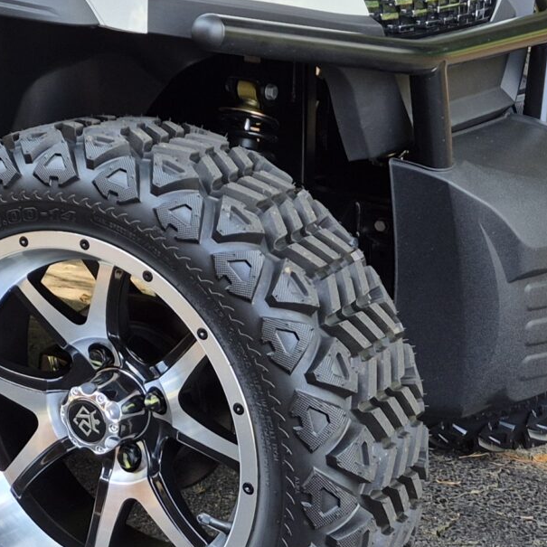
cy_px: -183
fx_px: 1537
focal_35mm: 86
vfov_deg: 18.6
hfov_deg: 18.4
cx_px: -213
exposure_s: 1/180
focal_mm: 5.4
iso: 40
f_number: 1.8
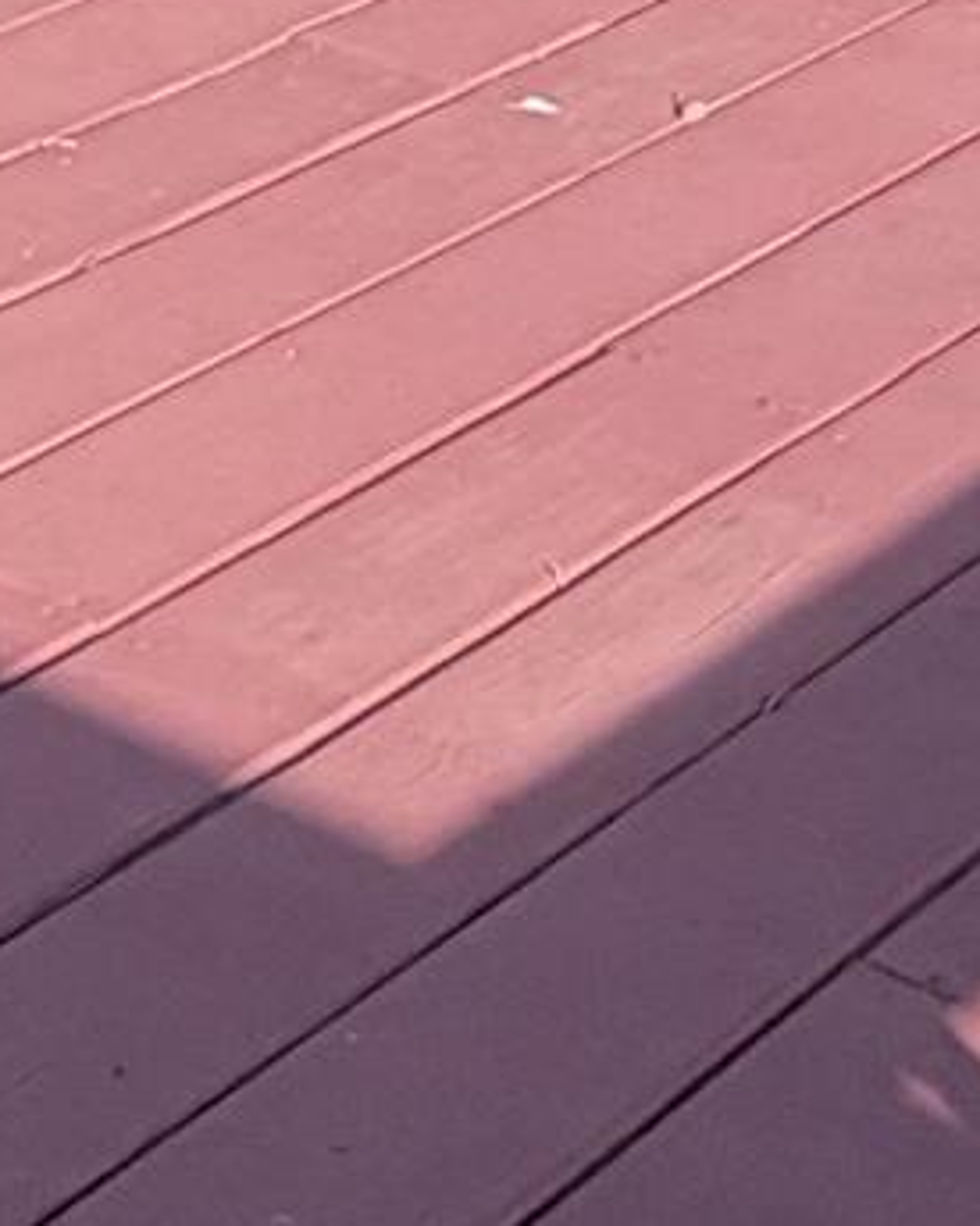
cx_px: -1753
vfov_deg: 14.2
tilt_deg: -8.8
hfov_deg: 10.1
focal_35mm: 122
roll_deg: +0.4
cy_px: -905
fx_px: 4425
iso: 32
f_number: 2.2
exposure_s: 1/770
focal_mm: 2.22
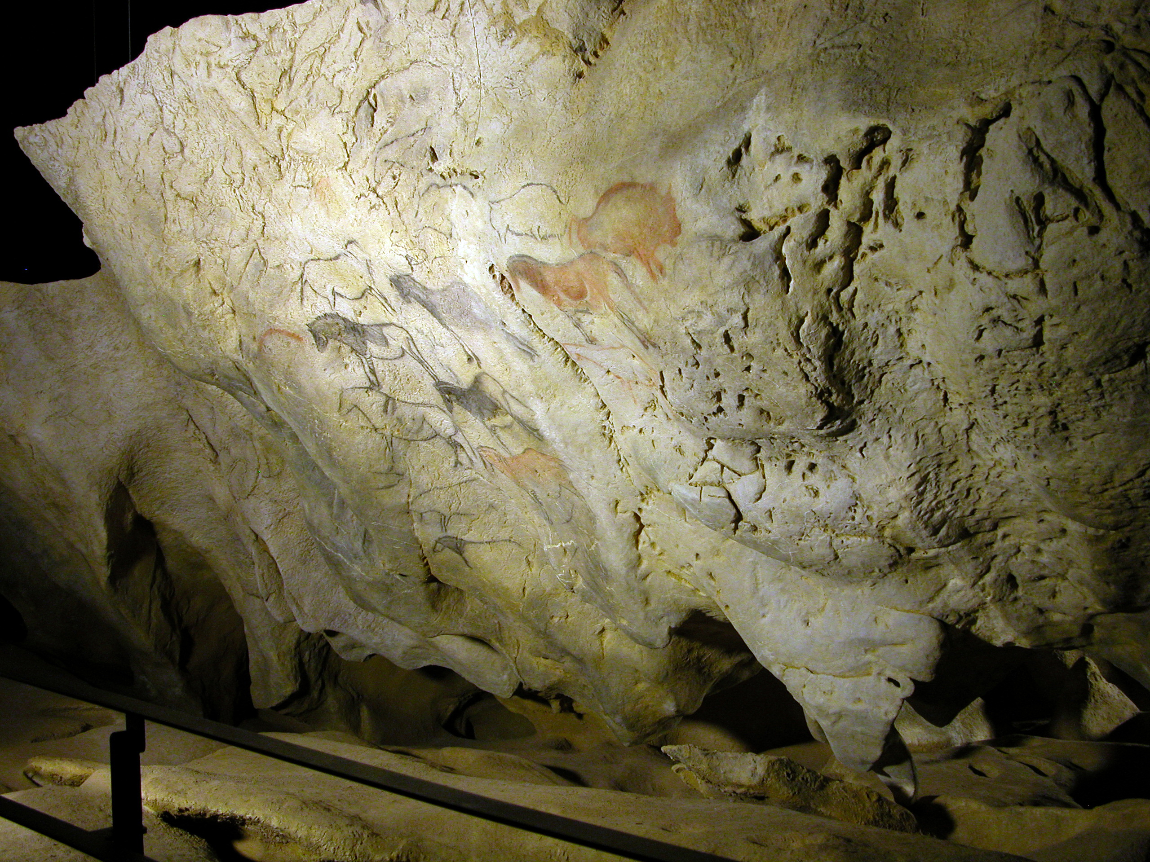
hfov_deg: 45.8
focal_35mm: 41
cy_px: 431
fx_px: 1362
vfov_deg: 35.1
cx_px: 575
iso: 246
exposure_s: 1/4.2
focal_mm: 10.7
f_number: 2.9
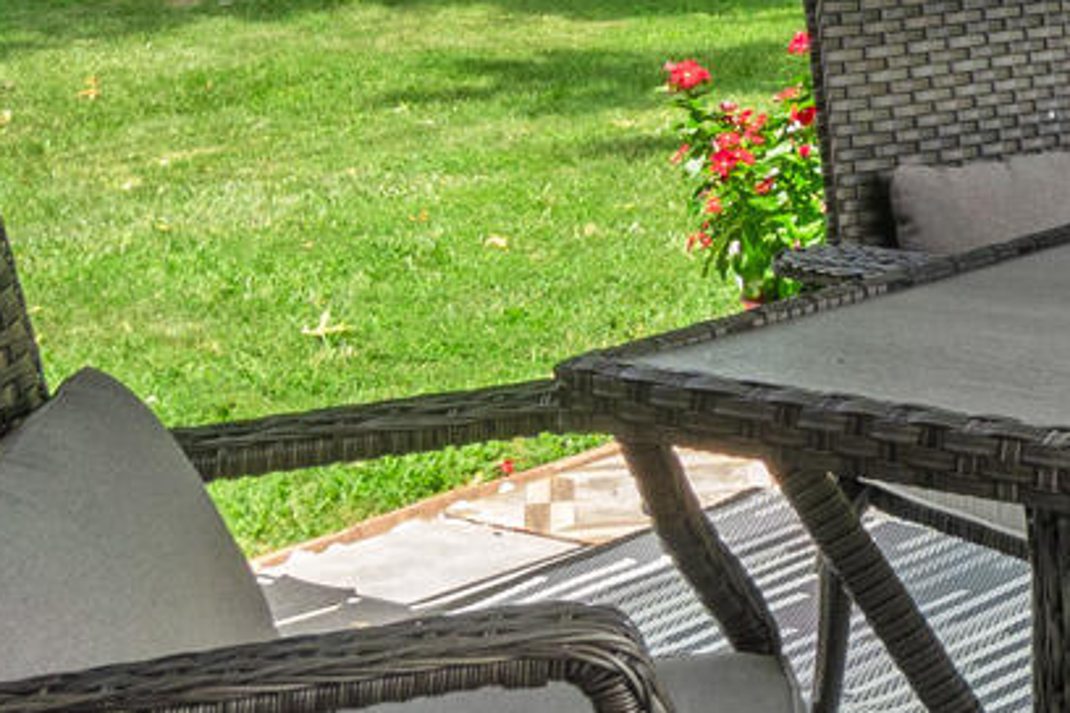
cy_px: -321
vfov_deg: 14.0
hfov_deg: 20.5
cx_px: 1332
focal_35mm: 92
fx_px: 2734
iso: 400
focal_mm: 10
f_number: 8
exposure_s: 1/80
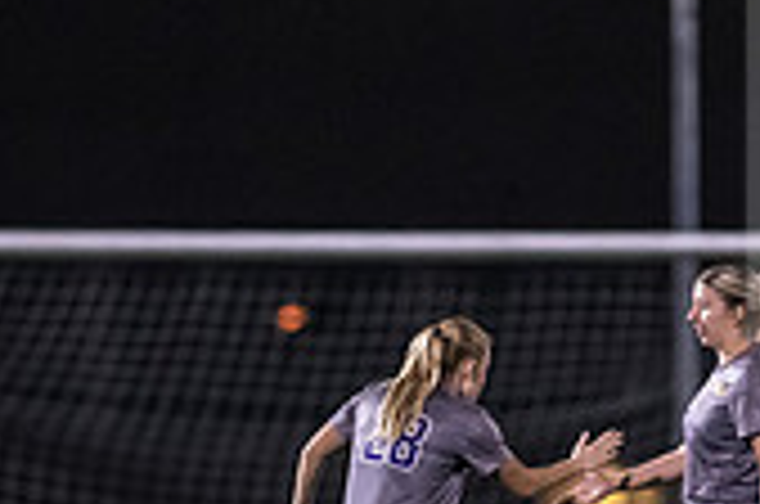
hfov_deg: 2.0
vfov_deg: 1.3
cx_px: 612
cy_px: 511
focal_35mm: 1032
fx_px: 21745
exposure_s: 1/1000
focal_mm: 300
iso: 8000
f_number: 2.8
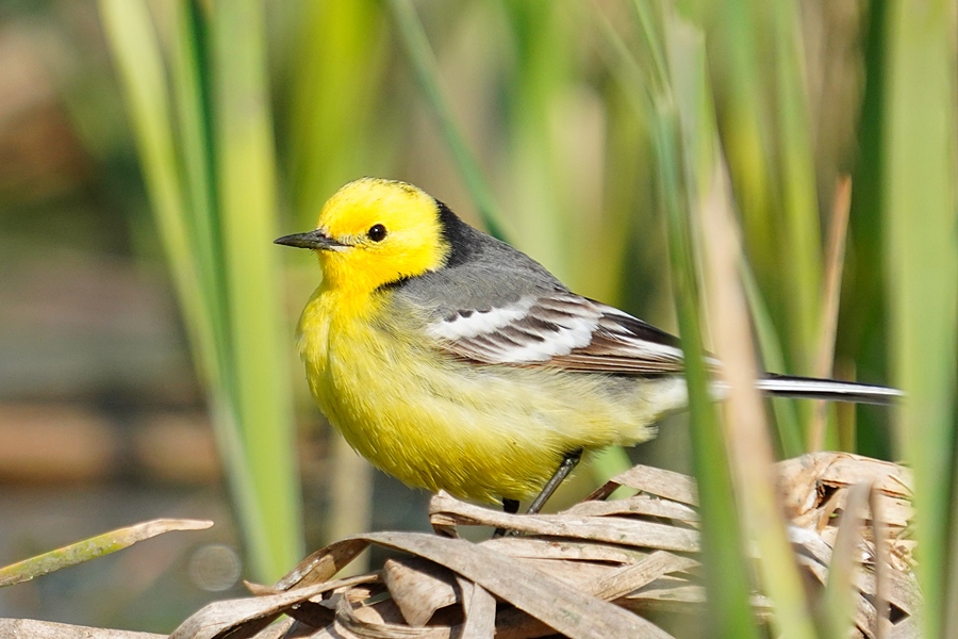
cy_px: 320
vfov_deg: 2.3
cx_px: 479
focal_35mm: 600
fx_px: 15965
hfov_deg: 3.4
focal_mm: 600
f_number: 6.3
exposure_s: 1/2000
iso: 500
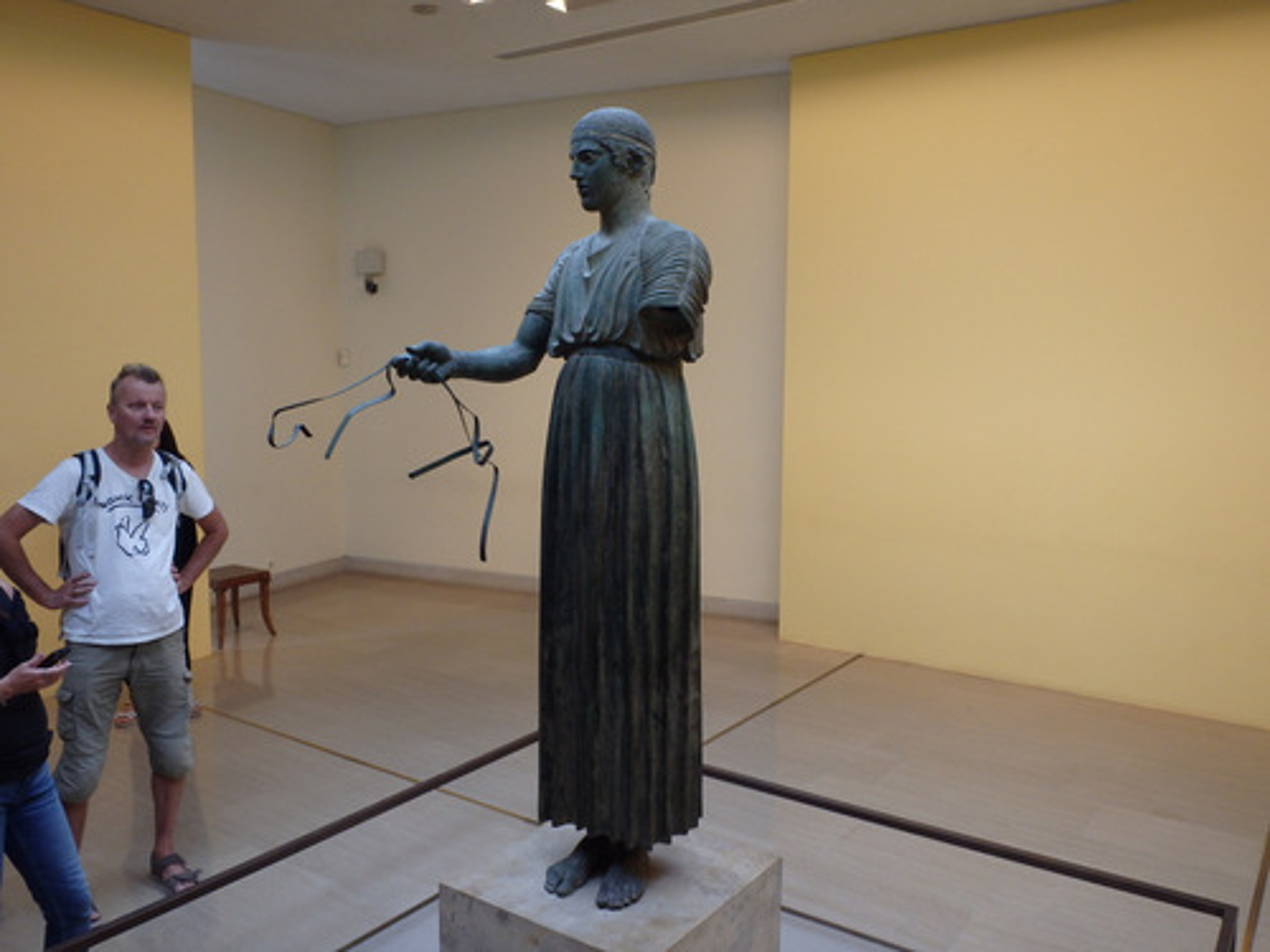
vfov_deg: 49.7
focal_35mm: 28
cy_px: 476
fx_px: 1027
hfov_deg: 63.4
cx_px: 635
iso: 200
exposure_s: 1/30
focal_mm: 5
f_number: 3.9
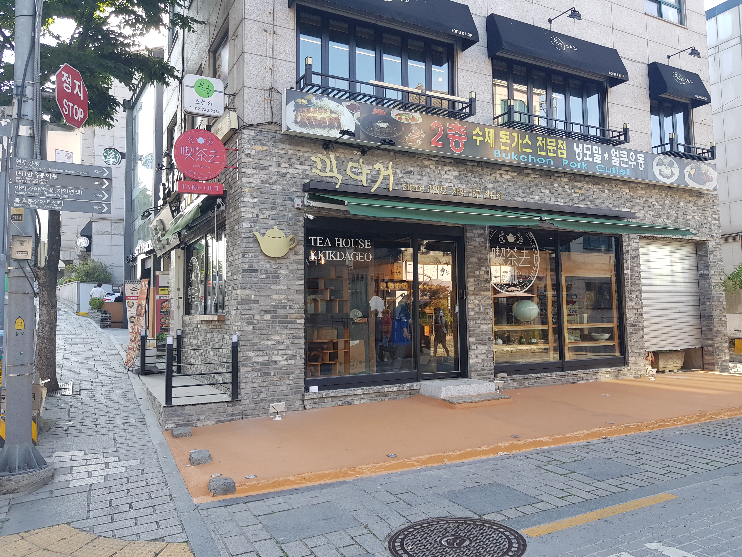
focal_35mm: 26
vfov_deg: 53.1
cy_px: 278
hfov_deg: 67.3
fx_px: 557
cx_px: 371
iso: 40
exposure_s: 1/207
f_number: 1.7
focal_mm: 4.3
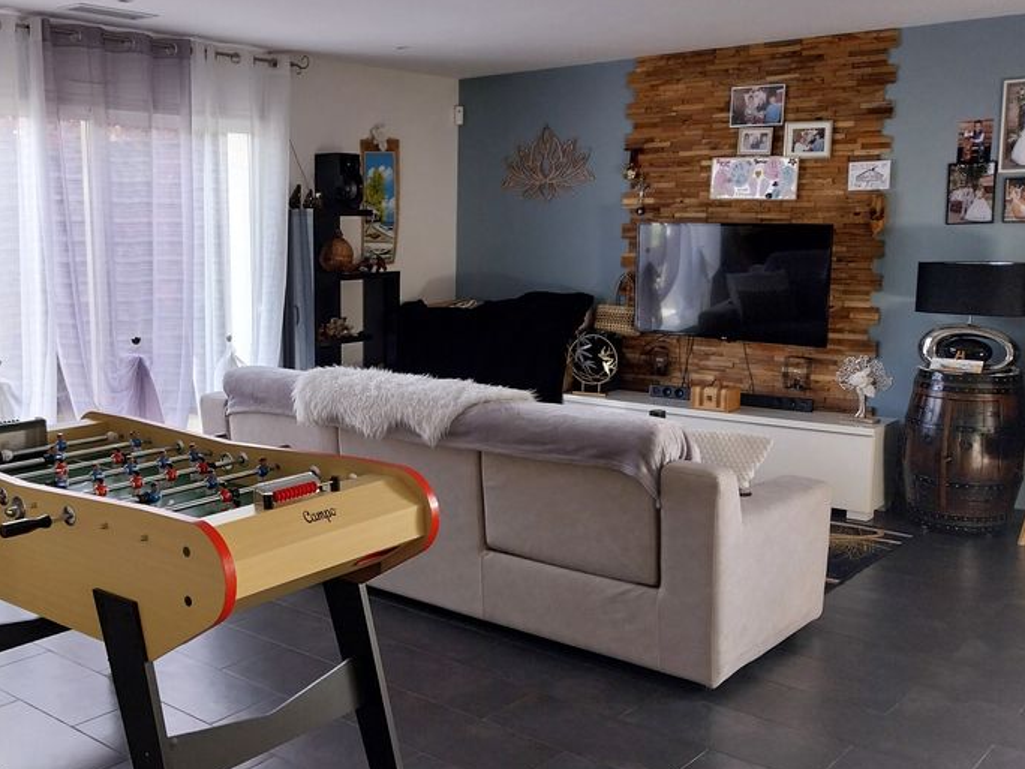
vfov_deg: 37.7
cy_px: 402
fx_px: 1125
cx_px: 339
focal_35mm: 38
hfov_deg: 48.1
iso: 64
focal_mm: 4
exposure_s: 1/50
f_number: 1.8
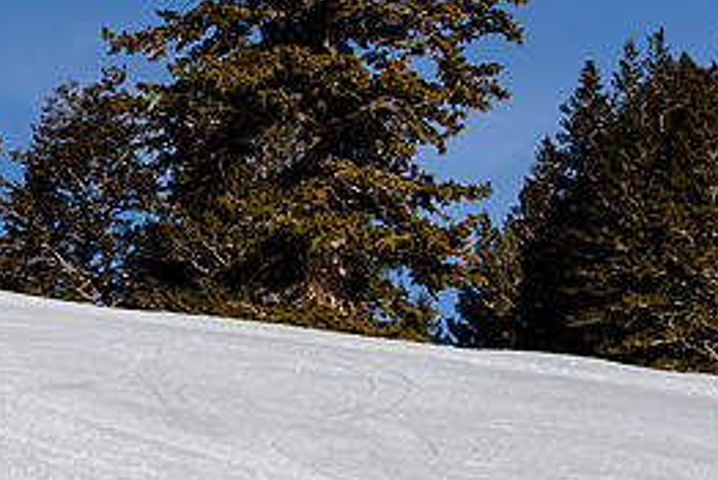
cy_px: 221
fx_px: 3552
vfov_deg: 7.7
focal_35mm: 178
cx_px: 177
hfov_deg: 11.5
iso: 160
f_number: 8
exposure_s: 1/1000
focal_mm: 38
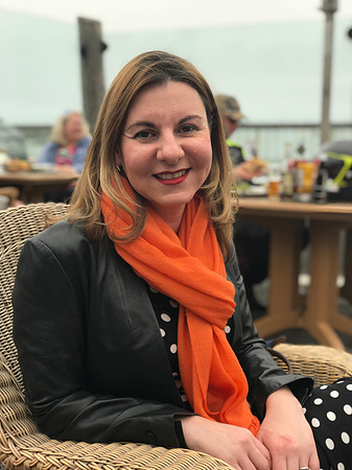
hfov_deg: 25.6
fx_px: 774
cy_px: 235
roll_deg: +0.9
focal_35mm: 57
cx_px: 176
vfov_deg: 33.8
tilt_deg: -7.7
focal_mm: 6.6
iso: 20
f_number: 2.8
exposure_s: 1/349
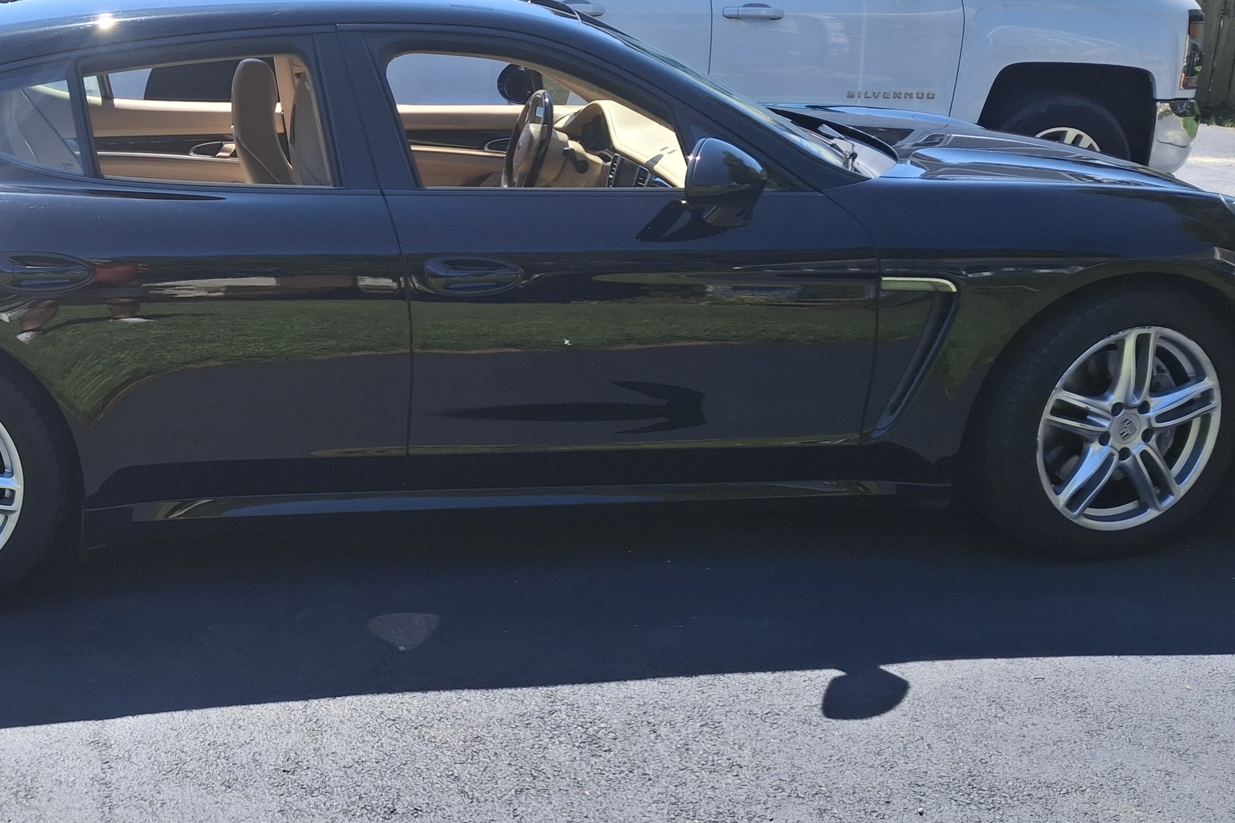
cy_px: 402
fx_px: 1578
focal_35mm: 46
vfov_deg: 29.2
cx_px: 319
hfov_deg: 41.6
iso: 25
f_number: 1.8
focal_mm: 4.69
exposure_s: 1/880
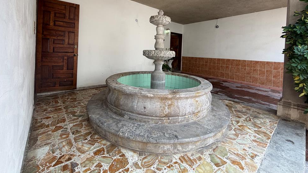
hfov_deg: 99.4
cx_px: 154
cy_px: 55
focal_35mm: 16
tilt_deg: -1.6
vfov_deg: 65.0
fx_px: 131
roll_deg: -2.6
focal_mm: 2.22
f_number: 2.2
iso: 64
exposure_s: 1/120
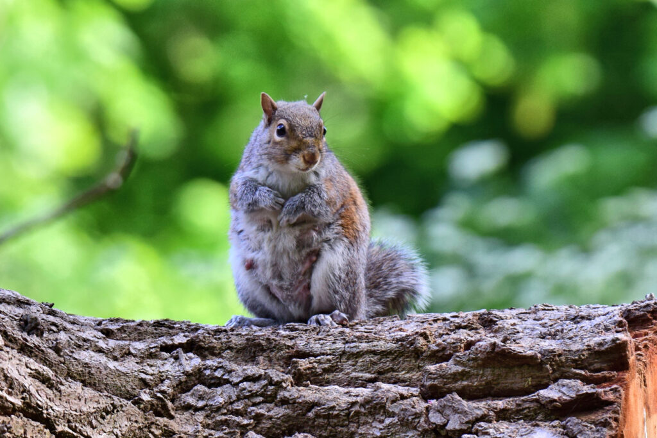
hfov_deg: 4.4
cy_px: 219
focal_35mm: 465
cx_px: 328
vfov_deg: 3.0
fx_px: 8487
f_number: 5.6
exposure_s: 1/250
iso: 500
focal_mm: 310
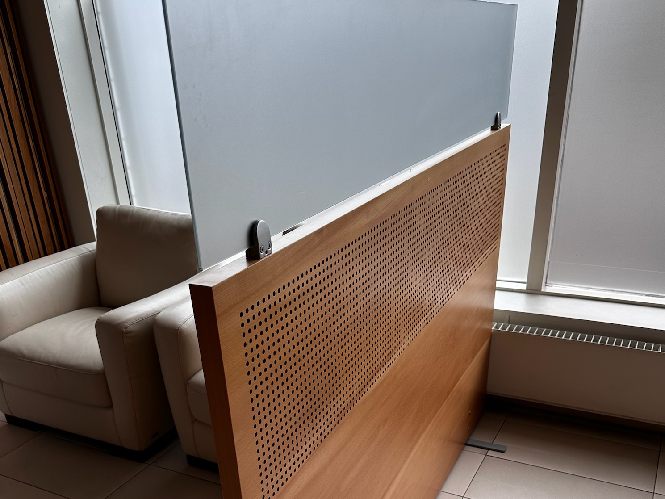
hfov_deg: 55.3
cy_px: 413
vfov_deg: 40.8
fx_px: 634
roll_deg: +2.4
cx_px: 342
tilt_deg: -30.4
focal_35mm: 33
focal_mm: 6.86
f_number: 1.78
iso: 64
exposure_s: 1/197
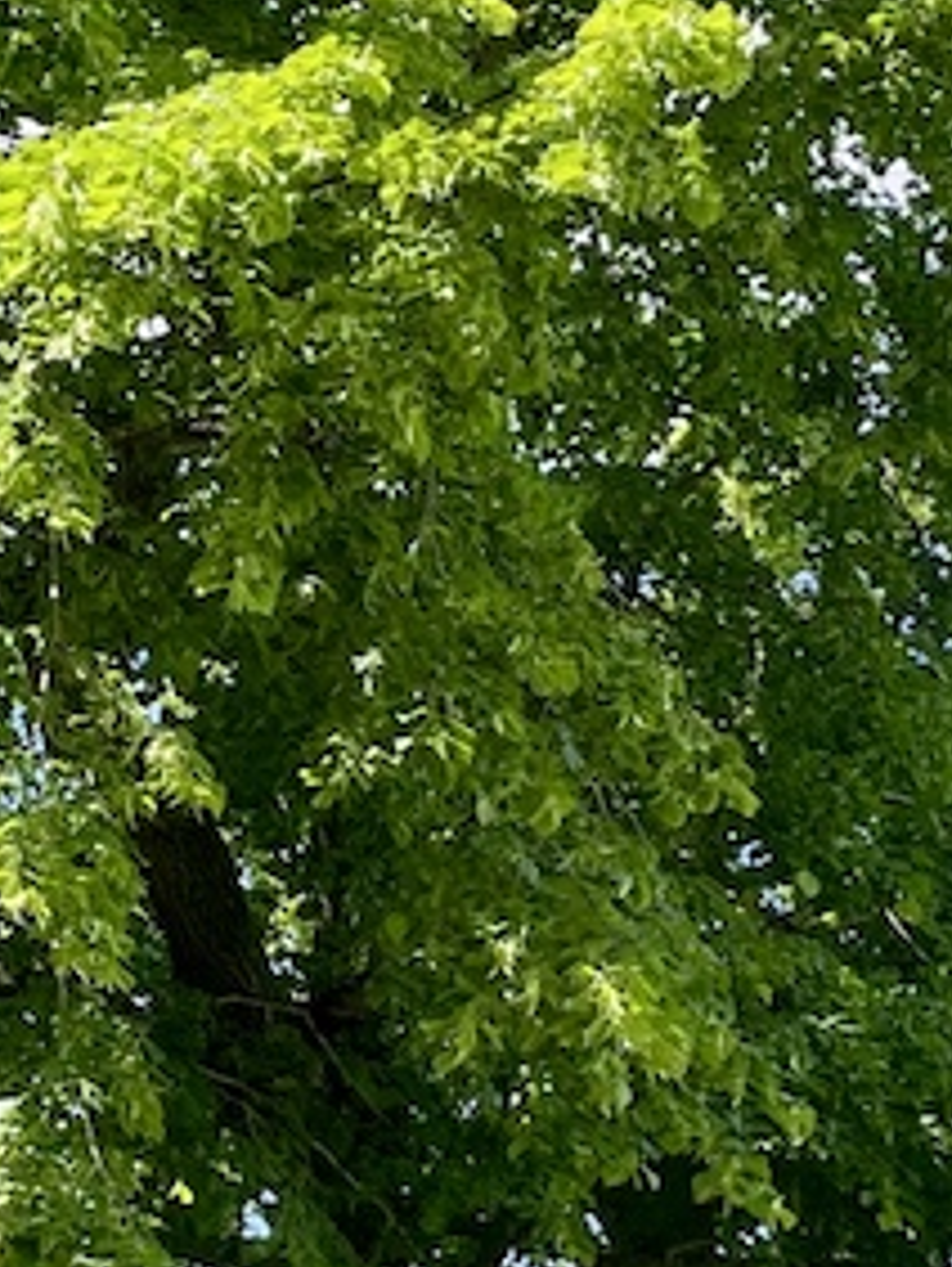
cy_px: 580
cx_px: 350
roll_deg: -0.5
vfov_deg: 16.7
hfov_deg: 12.6
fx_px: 4320
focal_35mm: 118
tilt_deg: +21.6
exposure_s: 1/1024
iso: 32
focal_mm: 4.2
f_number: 1.6
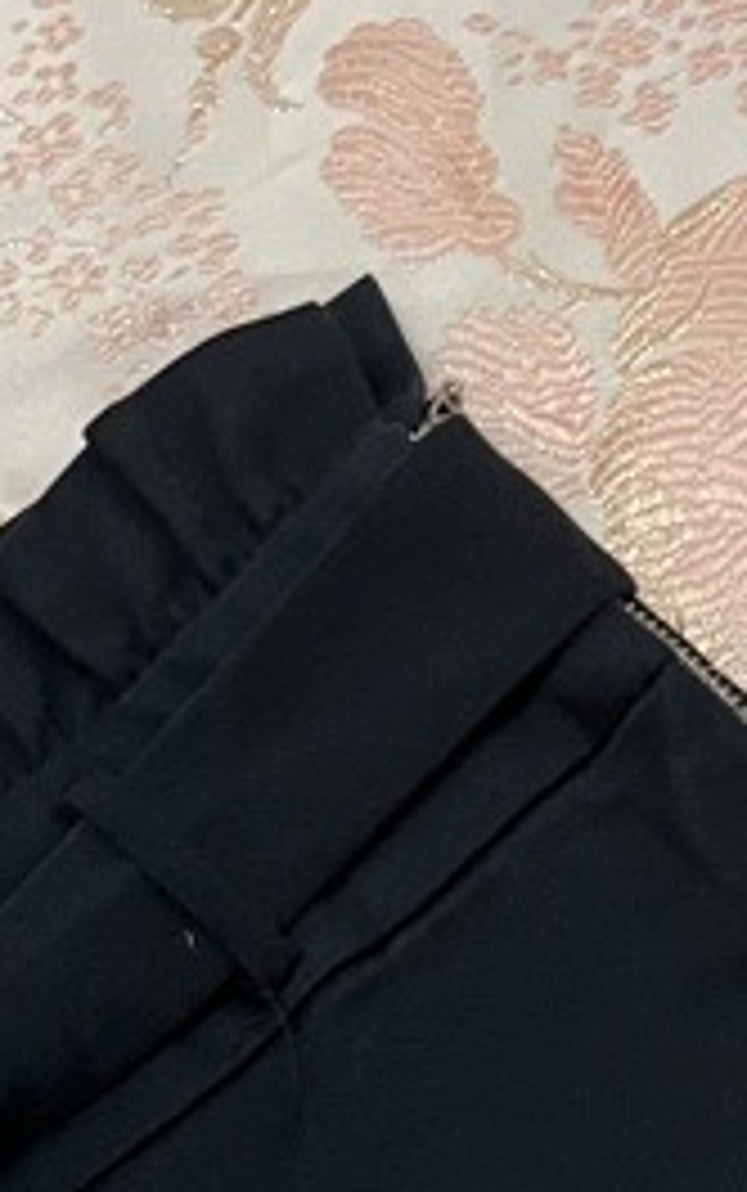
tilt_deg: -78.9
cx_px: 130
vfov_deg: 17.0
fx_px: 3382
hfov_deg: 12.5
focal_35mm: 104
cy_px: 2038
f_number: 1.6
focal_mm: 5.1
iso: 500
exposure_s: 1/33
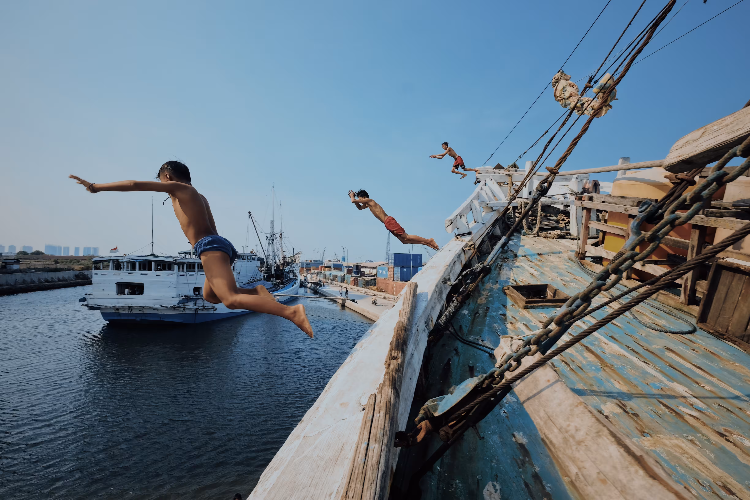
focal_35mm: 15
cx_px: 375
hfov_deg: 100.4
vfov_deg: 77.3
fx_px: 312
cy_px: 250
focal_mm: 10
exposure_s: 1/350
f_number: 10
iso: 250
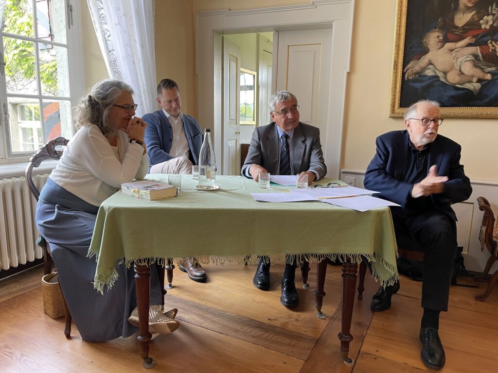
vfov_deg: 54.9
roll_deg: -0.9
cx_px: 249
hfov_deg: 69.4
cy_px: 186
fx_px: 360
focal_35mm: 25
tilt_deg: -9.8
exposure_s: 1/50
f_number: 1.6
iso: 100
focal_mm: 5.1
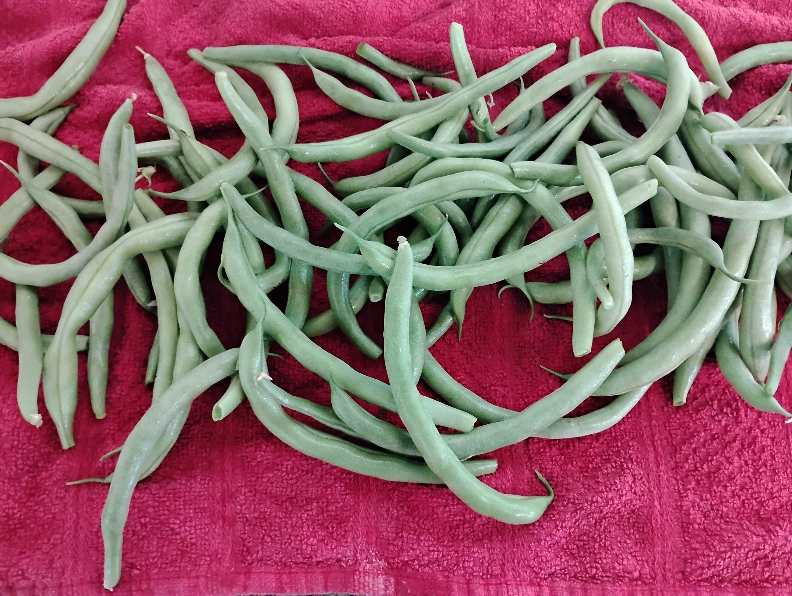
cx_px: 396
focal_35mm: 28
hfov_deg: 63.4
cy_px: 298
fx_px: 642
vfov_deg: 49.9
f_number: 1.8
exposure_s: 1/30
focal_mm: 4.26
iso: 2950
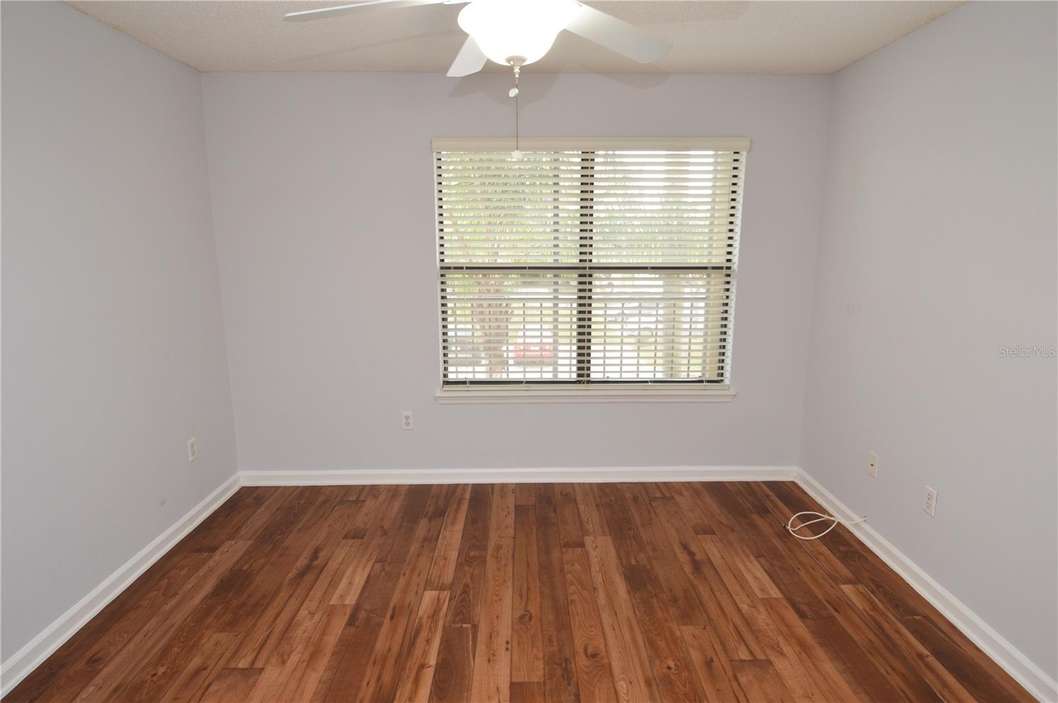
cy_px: 352
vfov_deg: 67.3
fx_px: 528
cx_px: 529
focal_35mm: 18
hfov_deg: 90.1
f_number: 4
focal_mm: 12
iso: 400
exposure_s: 1/60
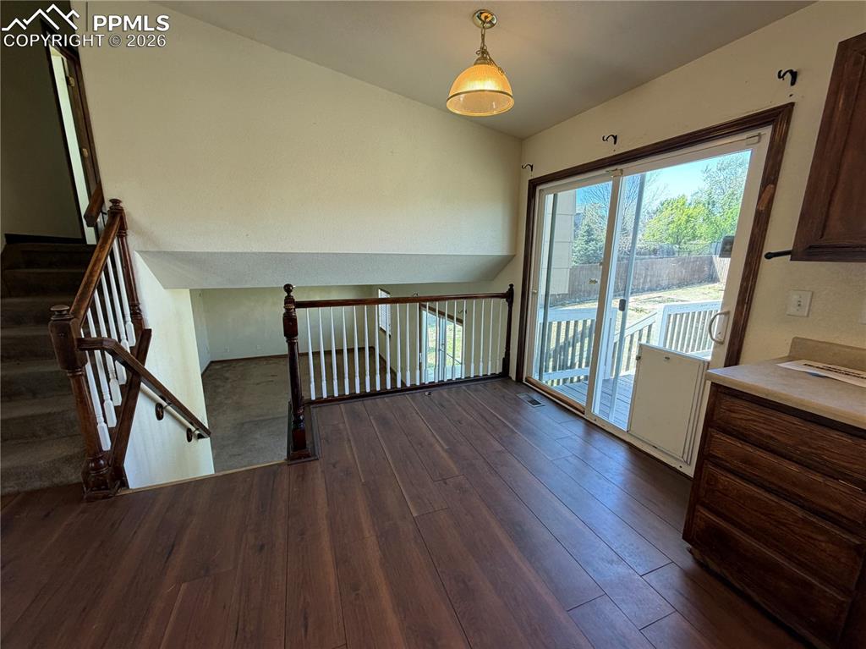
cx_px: 433
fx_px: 350
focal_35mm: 14
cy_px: 324
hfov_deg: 102.1
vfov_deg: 85.6
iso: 125
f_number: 2.2
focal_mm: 2.22
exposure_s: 1/120
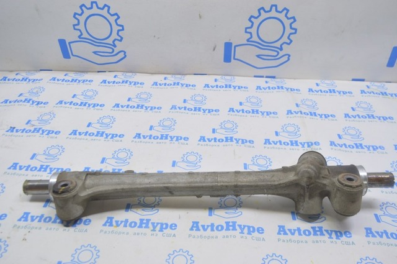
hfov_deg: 59.6
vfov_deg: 41.6
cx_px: 198
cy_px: 132
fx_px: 347
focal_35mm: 32
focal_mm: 21
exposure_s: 1/20
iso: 400
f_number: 5.6
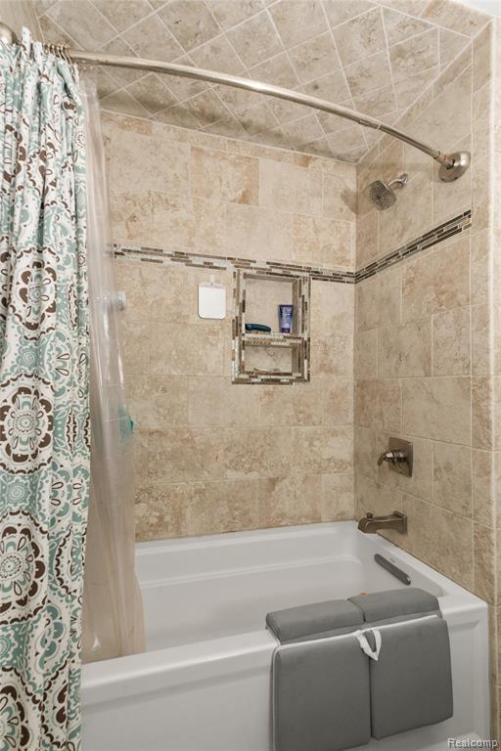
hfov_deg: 70.4
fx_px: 355
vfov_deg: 93.3
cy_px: 376
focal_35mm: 17
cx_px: 250
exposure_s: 1/80
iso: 320
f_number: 9
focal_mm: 17
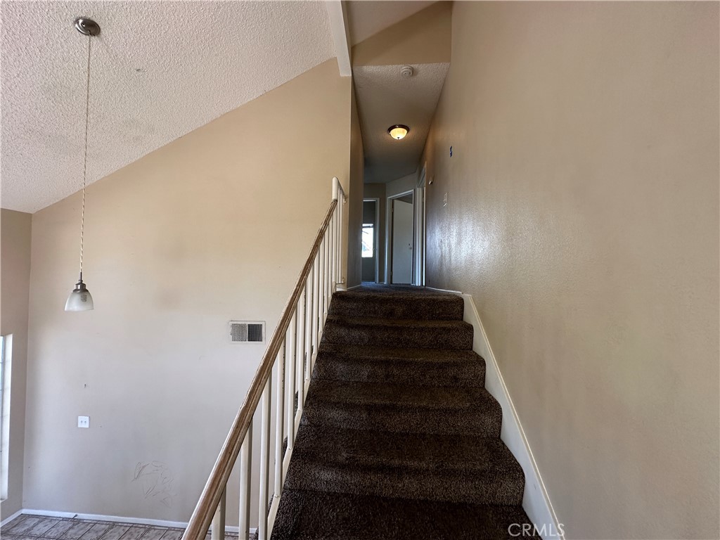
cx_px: 360
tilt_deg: +0.8
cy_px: 270
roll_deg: -1.3
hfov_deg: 102.1
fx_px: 291
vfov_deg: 85.7
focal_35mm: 14
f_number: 2.2
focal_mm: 2.22
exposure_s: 1/99
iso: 125
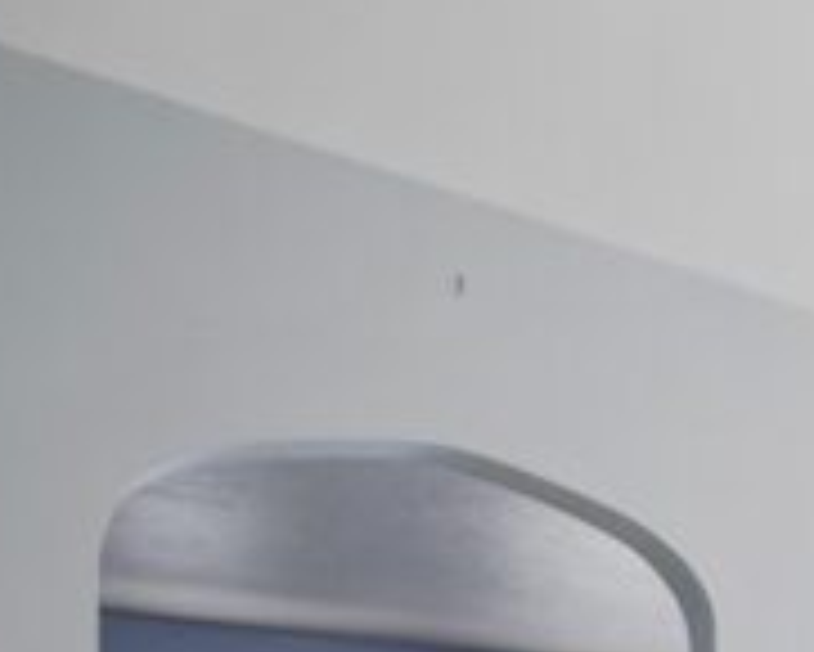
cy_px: 888
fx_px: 1398
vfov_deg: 22.8
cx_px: 1444
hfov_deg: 21.7
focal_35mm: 58
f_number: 8
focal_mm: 14
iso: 400
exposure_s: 1/6
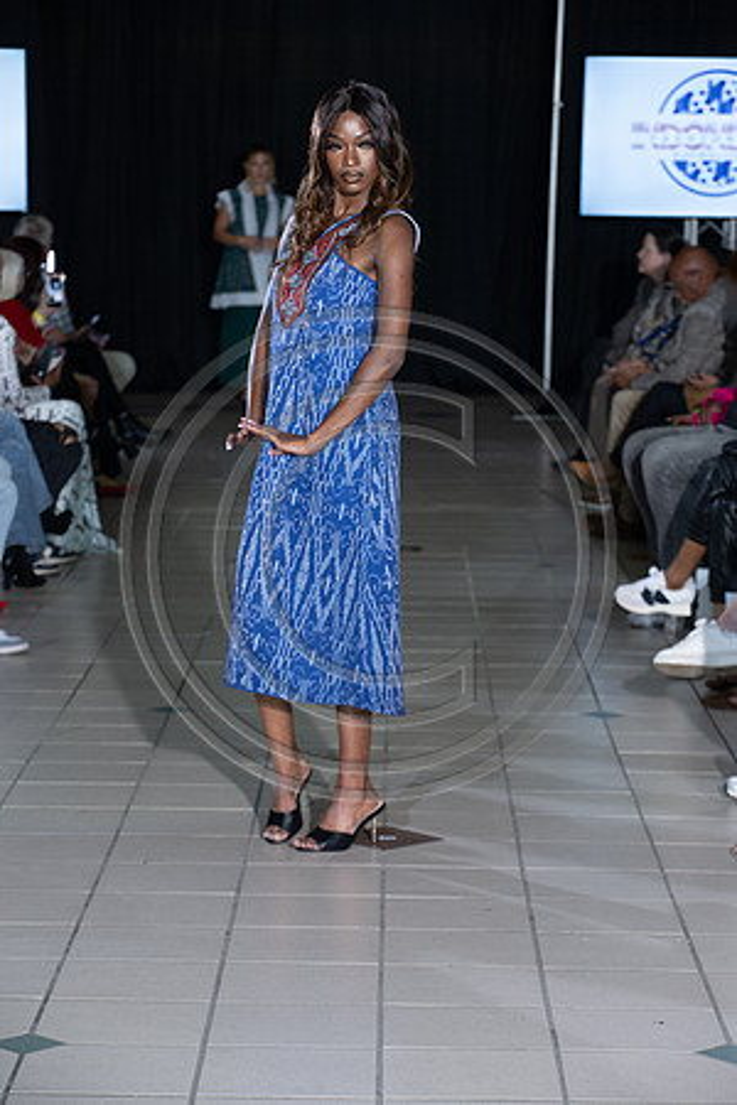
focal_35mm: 105
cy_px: 552
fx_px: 3224
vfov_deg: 19.5
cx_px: 368
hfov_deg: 13.0
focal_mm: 105
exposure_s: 1/160
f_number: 5.6
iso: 1250
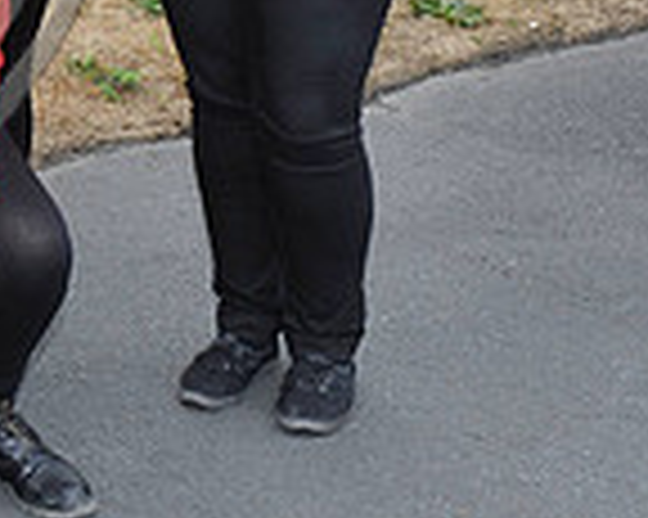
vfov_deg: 12.6
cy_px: -221
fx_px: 2242
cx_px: -410
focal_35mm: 117
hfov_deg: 14.9
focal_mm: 31
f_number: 10
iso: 400
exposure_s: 1/250
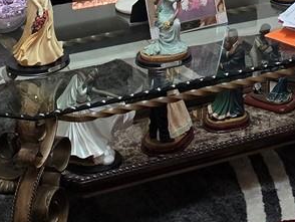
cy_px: -324
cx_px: 326
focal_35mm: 125
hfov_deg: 15.3
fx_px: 1066
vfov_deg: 10.2
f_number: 1.4
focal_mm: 6.5
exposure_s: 1/120
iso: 320
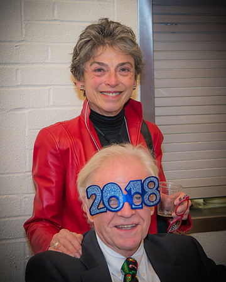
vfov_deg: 18.1
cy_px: 120
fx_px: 885
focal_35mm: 106
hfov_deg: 14.5
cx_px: 147
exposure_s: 1/60
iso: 800
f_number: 6.3
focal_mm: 52
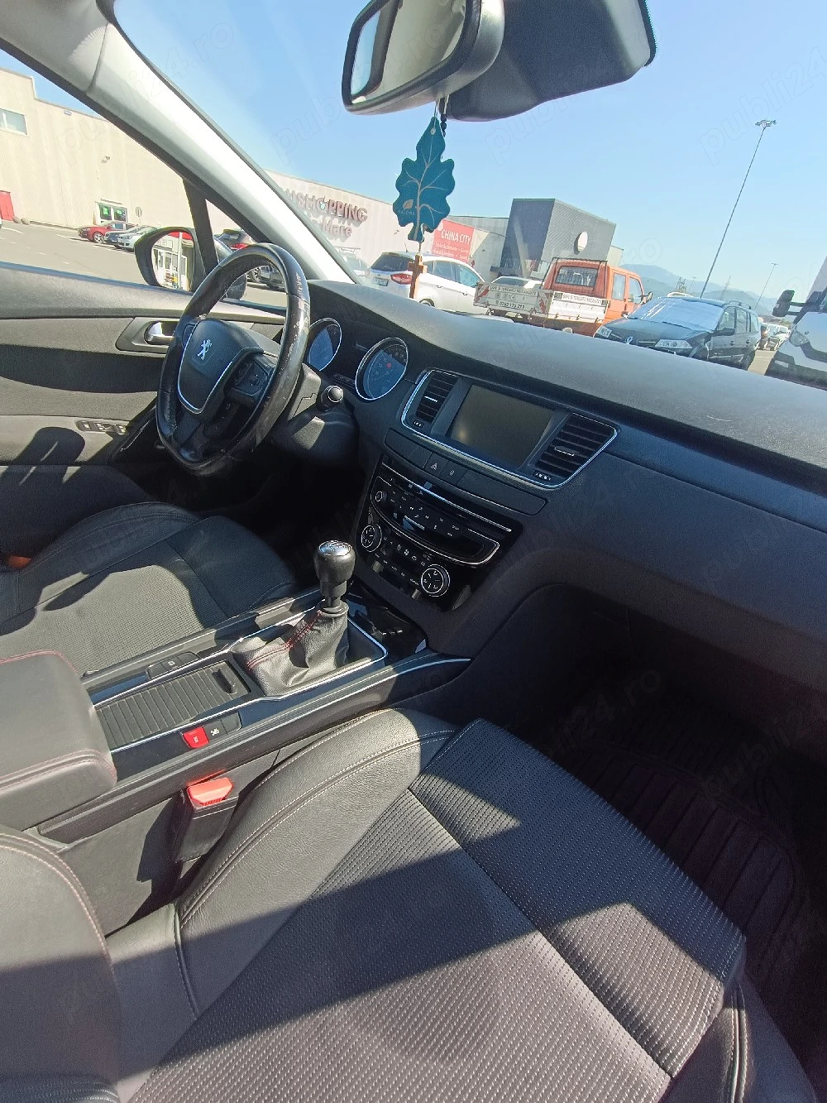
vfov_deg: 94.5
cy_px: 552
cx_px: 414
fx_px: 510
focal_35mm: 16
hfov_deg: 78.1
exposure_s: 1/294
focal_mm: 1.66
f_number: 2.2
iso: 50
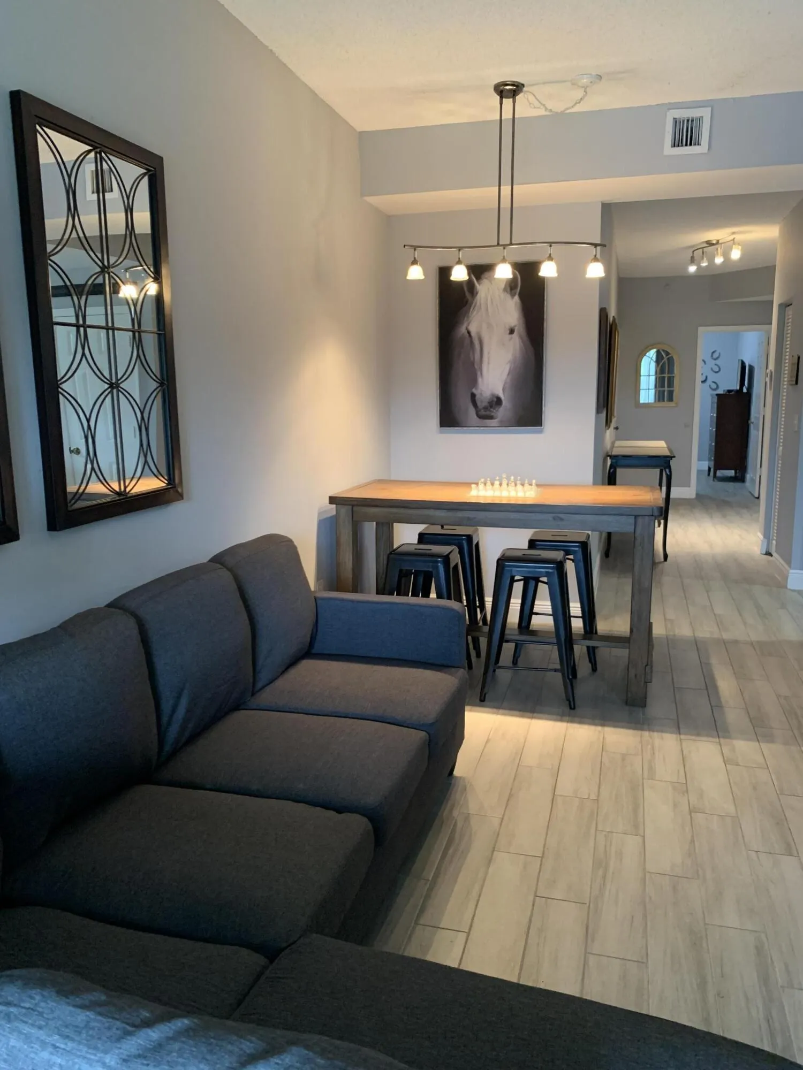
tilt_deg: -8.6
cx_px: 402
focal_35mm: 26
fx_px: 804
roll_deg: +0.6
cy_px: 535
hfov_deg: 53.1
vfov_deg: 67.3
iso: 250
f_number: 1.8
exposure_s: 1/40
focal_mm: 4.25
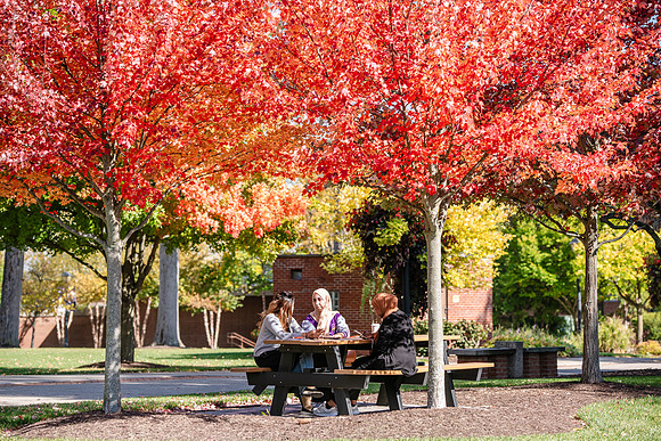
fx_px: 1928
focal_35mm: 105
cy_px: 220
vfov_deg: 13.0
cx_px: 330
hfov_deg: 19.5
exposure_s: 1/500
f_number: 4
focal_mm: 105
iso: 125
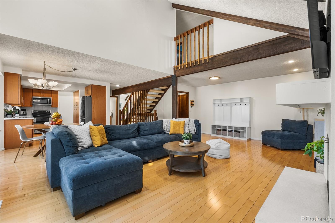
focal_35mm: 16
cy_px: 112
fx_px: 149
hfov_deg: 96.7
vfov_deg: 73.8
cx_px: 168
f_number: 8
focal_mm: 16
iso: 200
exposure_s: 1/2
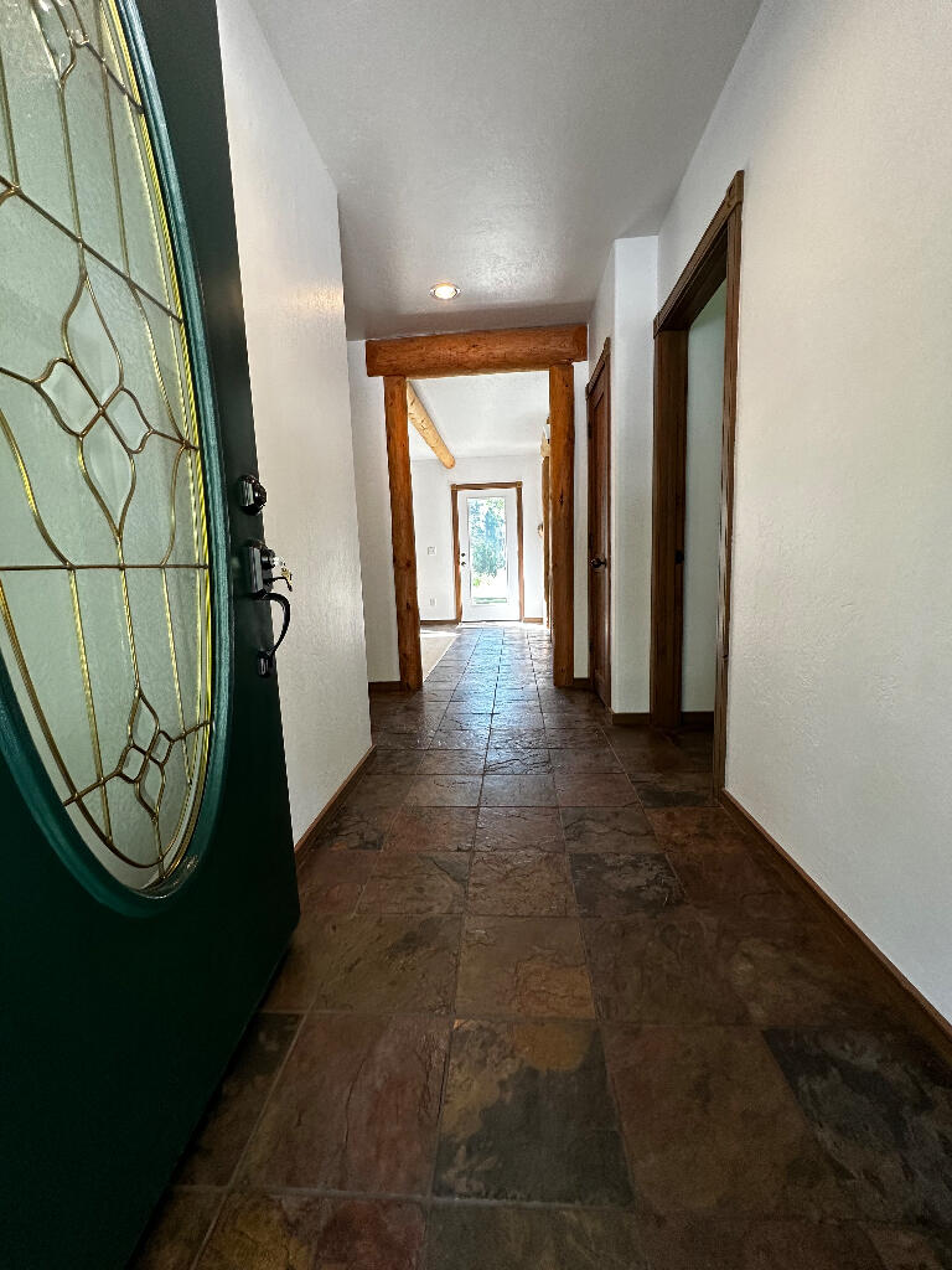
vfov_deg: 102.1
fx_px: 513
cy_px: 635
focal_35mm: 14
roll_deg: +1.6
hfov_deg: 85.7
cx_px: 476
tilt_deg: -7.7
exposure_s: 1/120
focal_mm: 2.22
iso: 200
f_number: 2.2
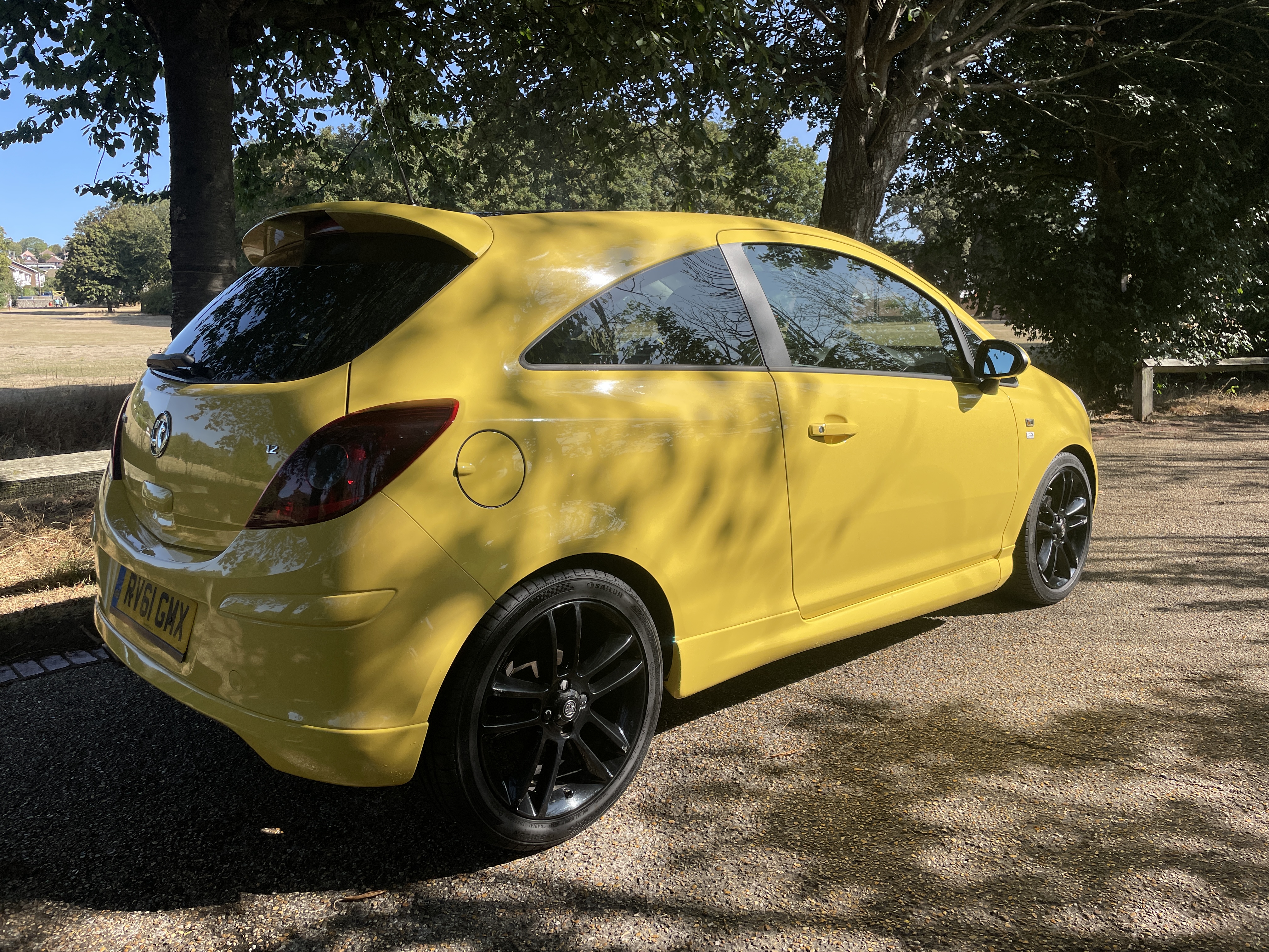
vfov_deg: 53.1
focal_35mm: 26
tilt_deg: -6.5
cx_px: 634
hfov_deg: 67.3
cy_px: 476
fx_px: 953
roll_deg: +2.1
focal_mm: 4.2
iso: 32
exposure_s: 1/2092
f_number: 1.6
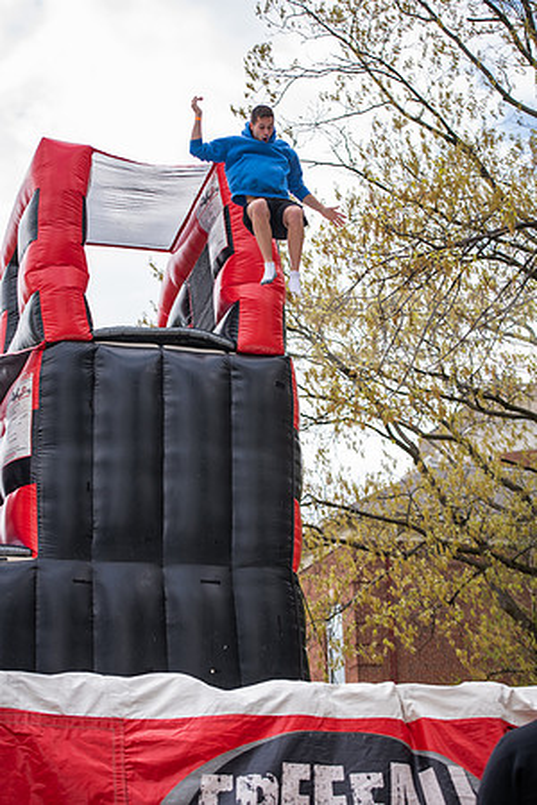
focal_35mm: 70
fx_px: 1566
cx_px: 268
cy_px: 402
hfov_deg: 19.5
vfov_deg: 28.8
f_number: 3.5
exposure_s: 1/640
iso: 125
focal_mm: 70
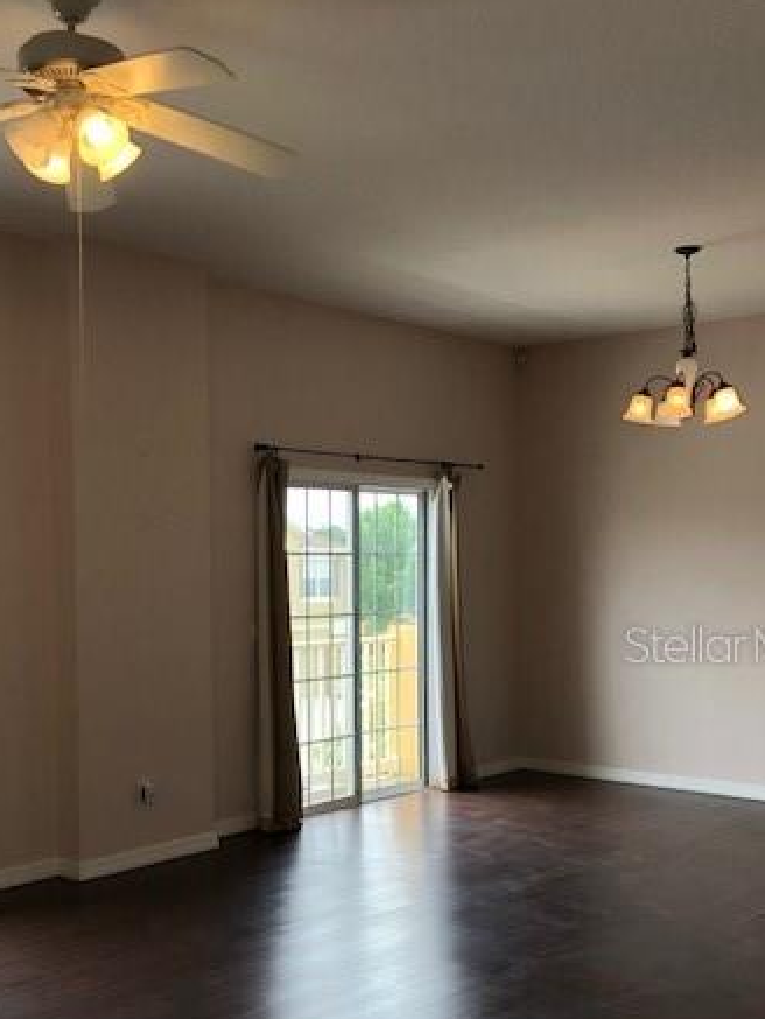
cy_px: 644
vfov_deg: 45.3
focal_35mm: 41
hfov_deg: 35.0
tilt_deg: +0.0
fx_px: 1208
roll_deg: -0.7
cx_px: 285
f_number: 1.8
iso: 40
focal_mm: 4
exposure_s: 1/120
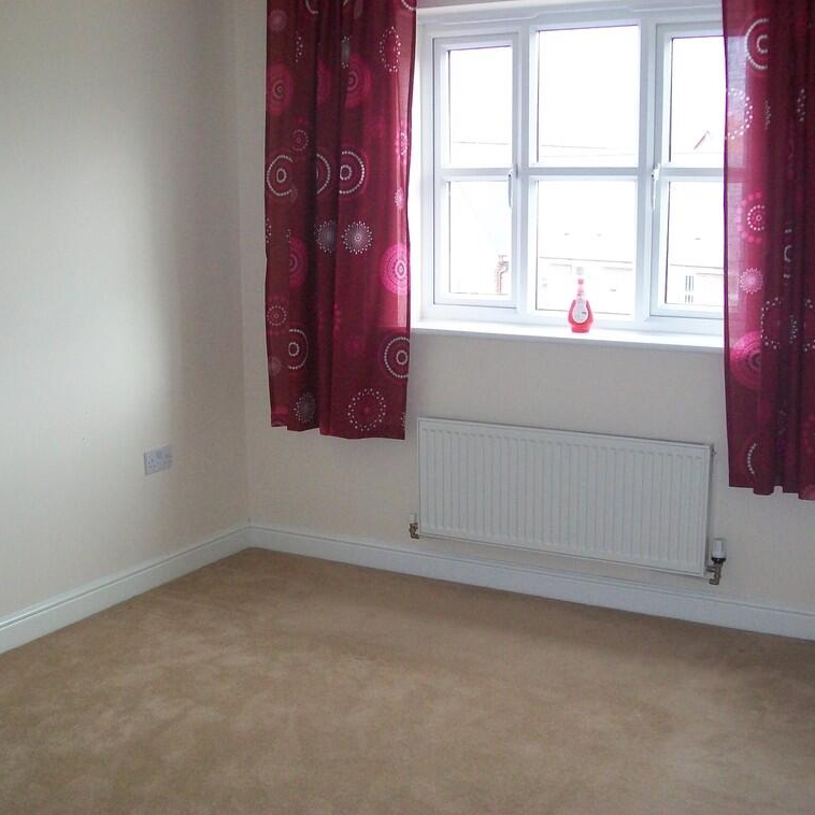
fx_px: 1145
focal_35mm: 43
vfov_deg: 39.2
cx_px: 392
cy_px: 404
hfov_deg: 39.2
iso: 160
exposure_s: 1/60
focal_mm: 6
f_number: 2.7
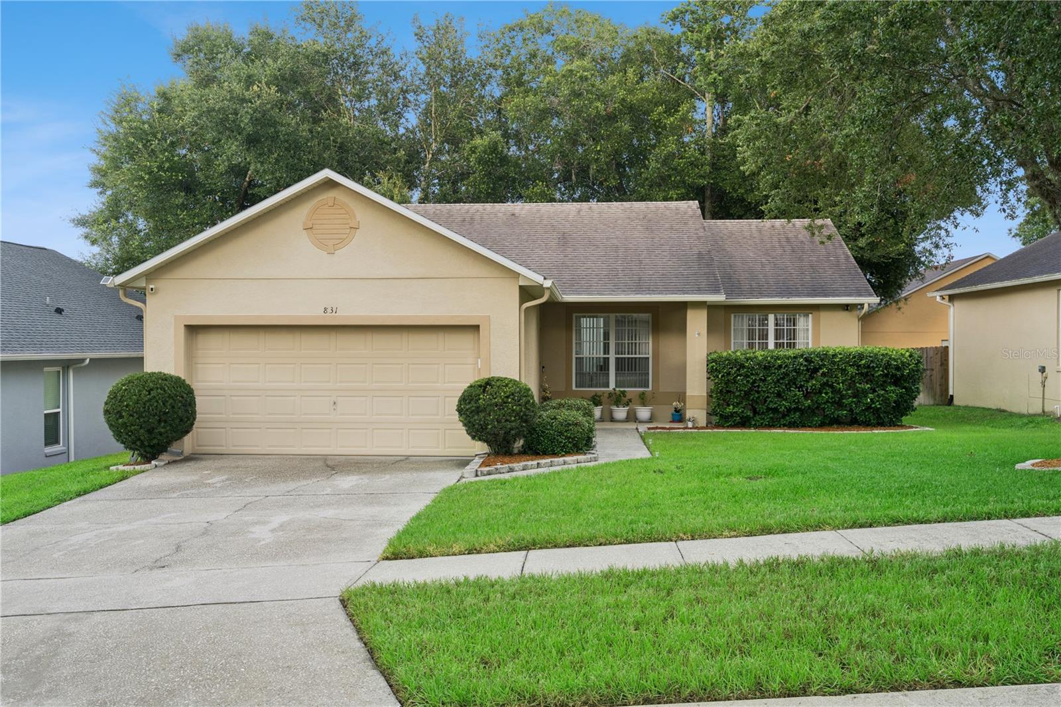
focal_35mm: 35
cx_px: 530
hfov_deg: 54.4
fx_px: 1031
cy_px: 354
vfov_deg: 37.8
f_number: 9
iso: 400
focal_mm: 35
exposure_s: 1/30
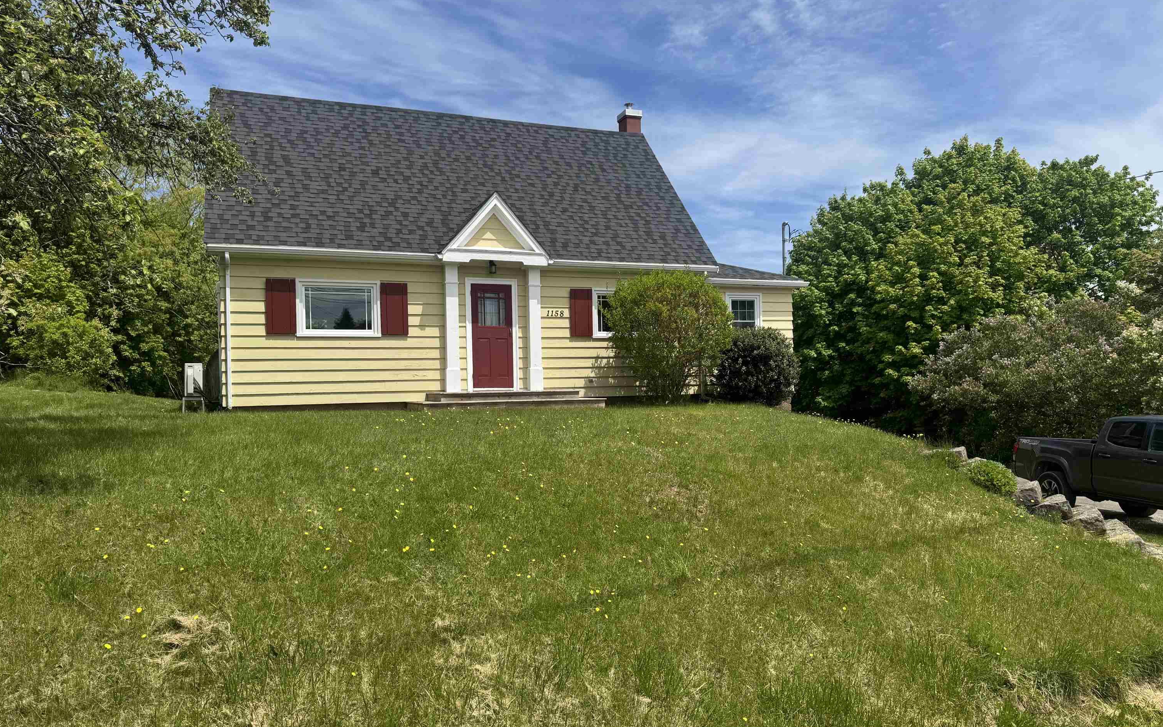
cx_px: 590
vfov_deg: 47.6
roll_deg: +1.7
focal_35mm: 26
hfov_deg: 70.4
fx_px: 824
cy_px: 373
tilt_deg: +0.4
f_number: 1.78
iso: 80
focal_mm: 6.76
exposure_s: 1/4950
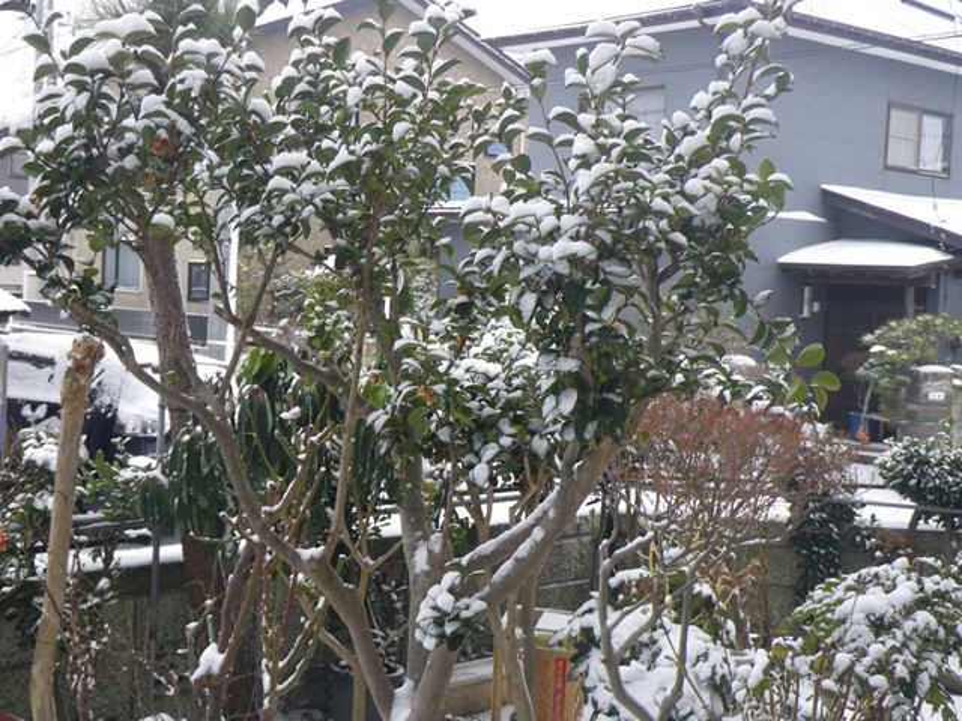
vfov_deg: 28.6
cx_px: 481
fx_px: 1417
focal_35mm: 51
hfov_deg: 37.5
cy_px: 360
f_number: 4.4
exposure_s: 1/60
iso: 125
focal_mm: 9.1
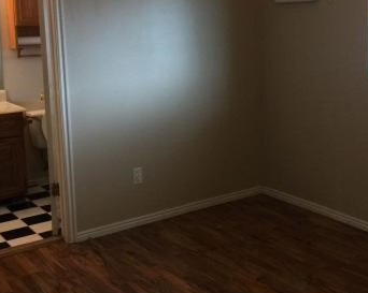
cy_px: 94
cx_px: 275
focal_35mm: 53
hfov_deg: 34.6
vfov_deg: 28.4
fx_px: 577
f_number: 2.2
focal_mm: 4.15
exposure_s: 1/15
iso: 50
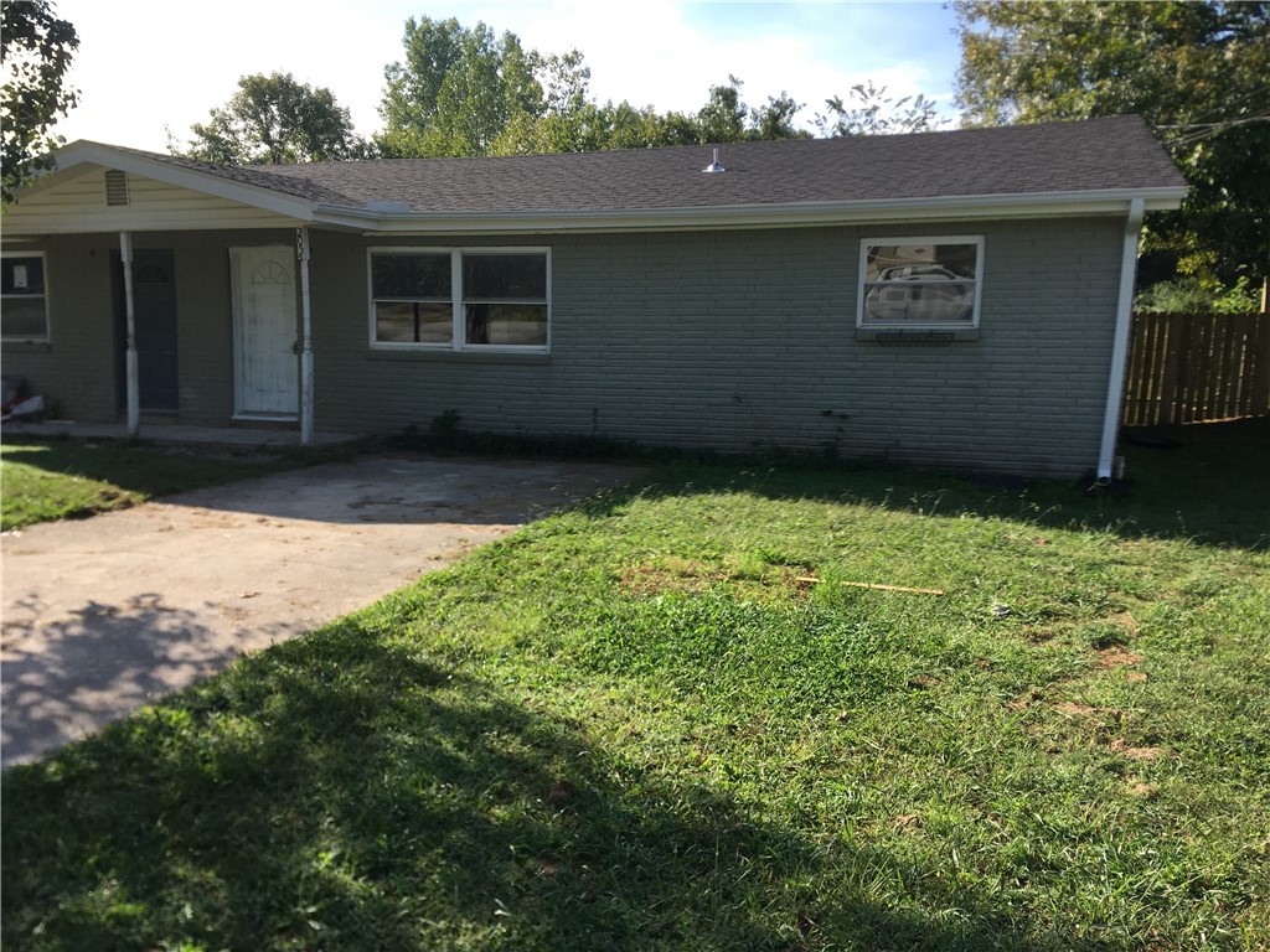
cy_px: 476
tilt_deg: -7.8
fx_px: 1064
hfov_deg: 61.7
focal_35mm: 29
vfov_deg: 48.2
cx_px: 635
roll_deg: +0.5
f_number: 2.2
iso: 25
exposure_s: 1/845
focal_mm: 4.15
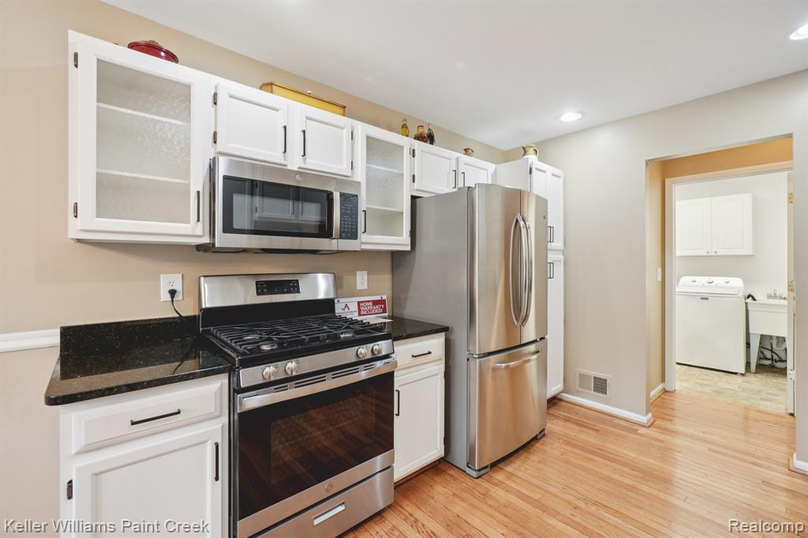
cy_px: 269
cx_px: 404
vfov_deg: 77.3
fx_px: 337
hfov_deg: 100.4
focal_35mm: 15
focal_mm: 10
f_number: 8
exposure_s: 1/10
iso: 400
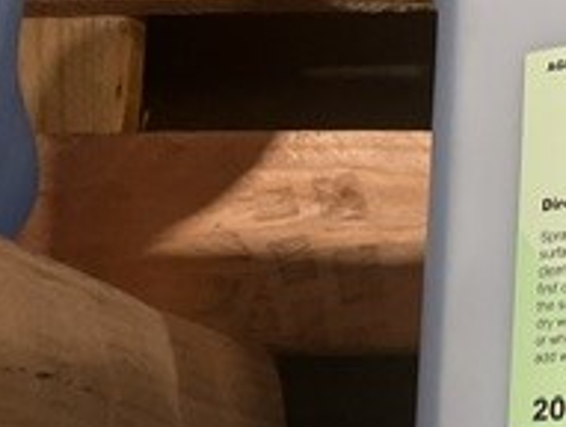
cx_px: 930
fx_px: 1589
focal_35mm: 97
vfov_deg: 15.1
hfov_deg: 17.4
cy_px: 397
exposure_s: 1/50
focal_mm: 3
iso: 40
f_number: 1.8
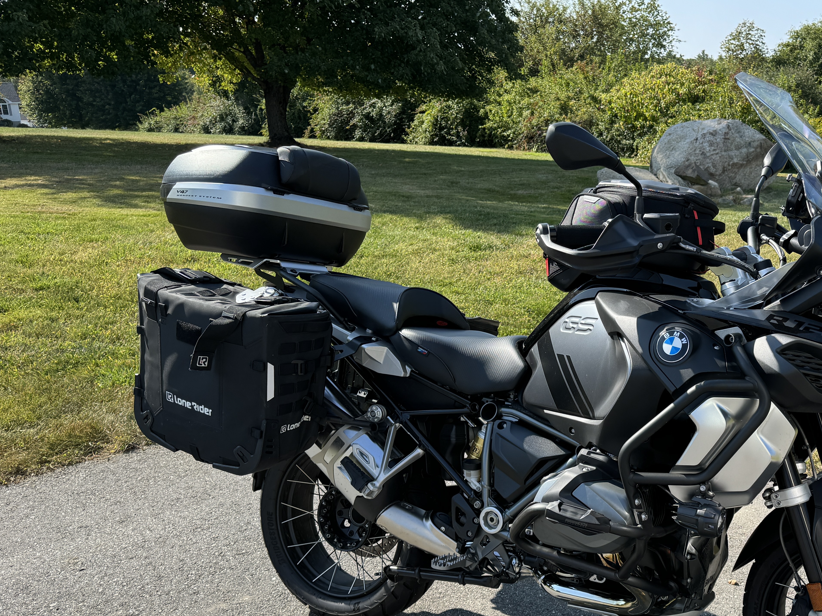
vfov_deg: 39.1
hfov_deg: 49.3
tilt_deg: -21.8
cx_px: 615
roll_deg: -0.4
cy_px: 419
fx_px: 855
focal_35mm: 36
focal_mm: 6.76
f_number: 1.78
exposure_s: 1/1425
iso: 80
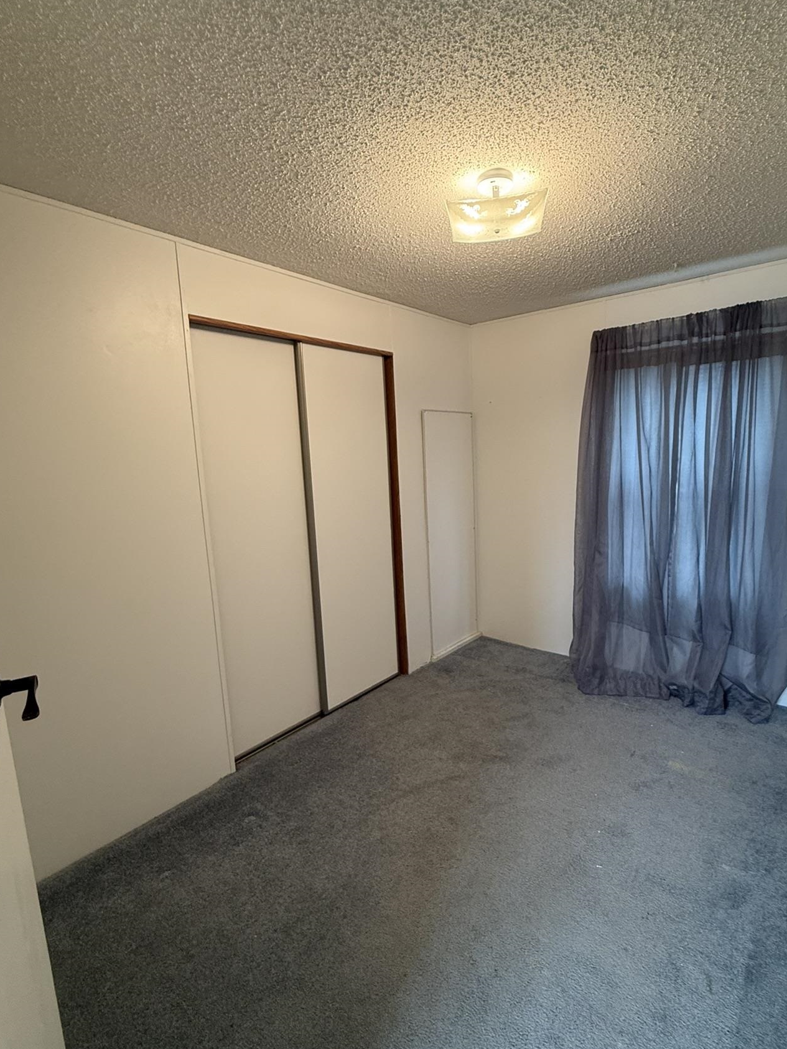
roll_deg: +1.6
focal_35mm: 17
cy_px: 530
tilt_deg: -8.1
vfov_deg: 91.0
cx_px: 440
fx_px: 515
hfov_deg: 74.4
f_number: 2.2
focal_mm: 2.22
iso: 250
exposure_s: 1/120
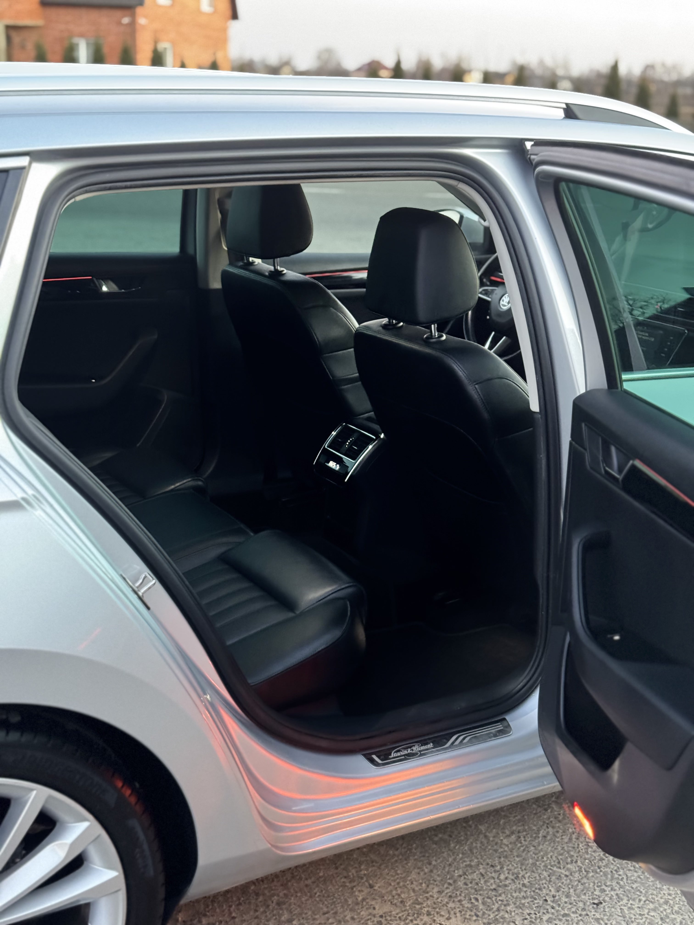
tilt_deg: -15.7
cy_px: 462
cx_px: 347
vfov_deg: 39.7
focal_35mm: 48
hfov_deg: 30.3
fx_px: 1283
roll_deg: -2.3
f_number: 1.78
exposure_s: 1/18
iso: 800
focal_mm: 6.76
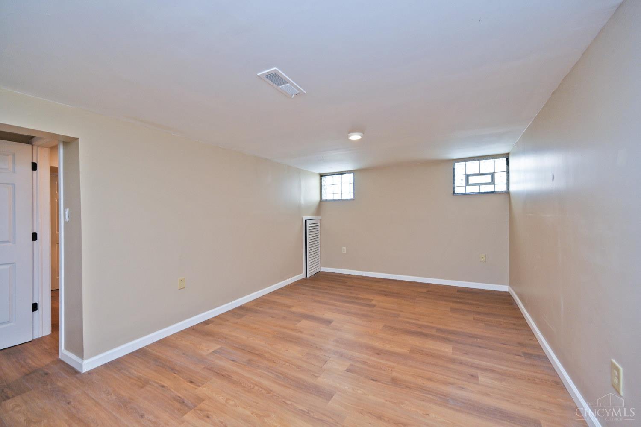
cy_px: 214
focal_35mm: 14
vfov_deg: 81.2
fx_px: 249
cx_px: 320
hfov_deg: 104.3
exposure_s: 1/80
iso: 200
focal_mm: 14
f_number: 4.5
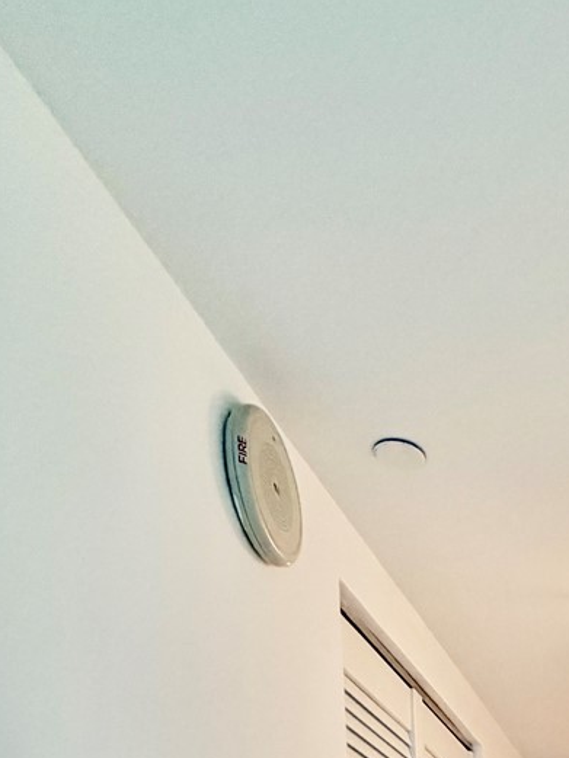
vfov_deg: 29.0
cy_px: 1116
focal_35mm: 43
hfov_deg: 29.3
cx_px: 671
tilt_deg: -6.0
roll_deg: +0.2
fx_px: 942
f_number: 2.2
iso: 250
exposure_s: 1/120
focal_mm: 2.22
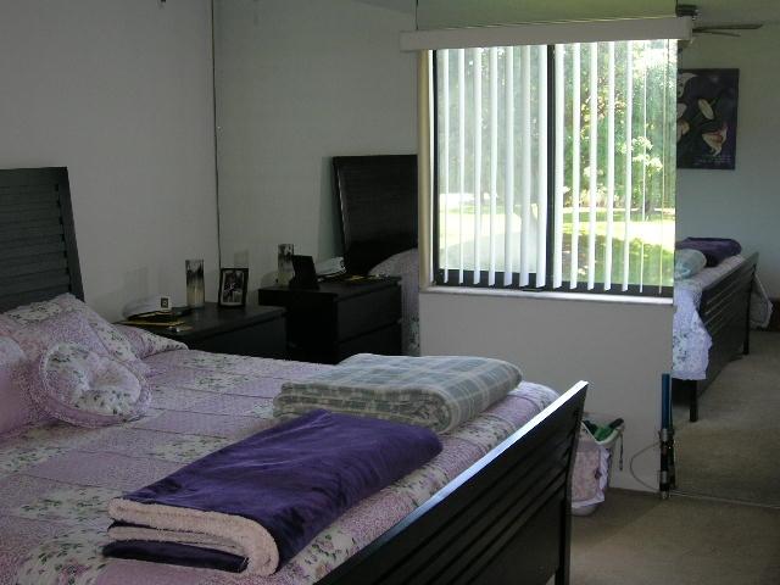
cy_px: 292
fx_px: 946
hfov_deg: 44.8
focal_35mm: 42
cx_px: 390
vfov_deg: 34.3
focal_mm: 7
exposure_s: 1/30
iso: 50
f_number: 3.1
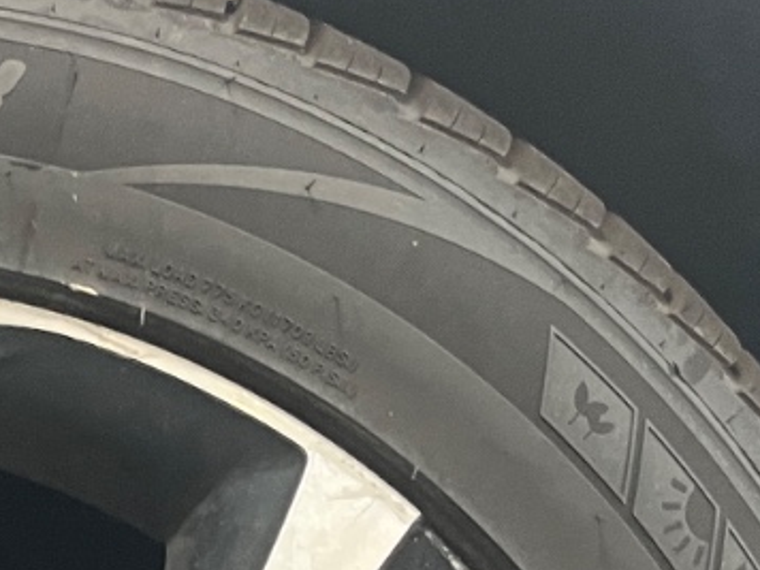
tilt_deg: -14.1
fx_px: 2569
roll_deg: +1.1
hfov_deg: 15.8
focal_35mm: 117
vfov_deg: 11.6
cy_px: 1076
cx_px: -292
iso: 320
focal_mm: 5.1
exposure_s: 1/50
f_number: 1.6
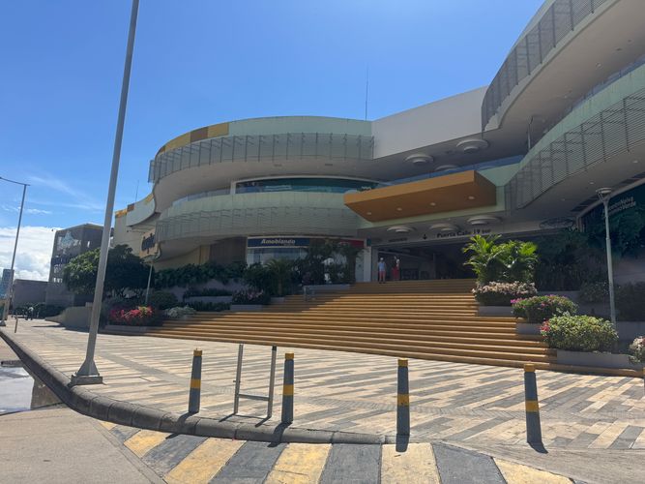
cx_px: 322
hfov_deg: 71.6
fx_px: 447
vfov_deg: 56.8
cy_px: 242
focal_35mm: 24
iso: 80
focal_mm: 6.76
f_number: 1.78
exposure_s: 1/4608
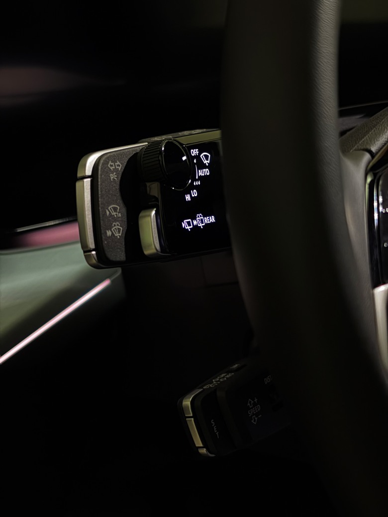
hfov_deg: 30.3
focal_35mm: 48
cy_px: 258
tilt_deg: -21.3
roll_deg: -0.9
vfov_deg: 39.7
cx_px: 194
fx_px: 717
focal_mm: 6.93
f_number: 1.48
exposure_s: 1/17
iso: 640
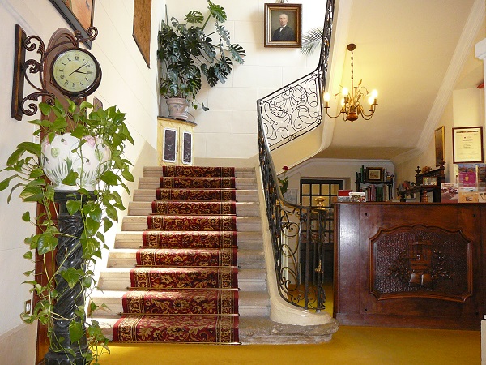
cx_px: 243
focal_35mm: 35
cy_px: 182
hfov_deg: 52.6
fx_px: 491
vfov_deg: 40.7
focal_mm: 5.2
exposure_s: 1/30
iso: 320
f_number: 2.8
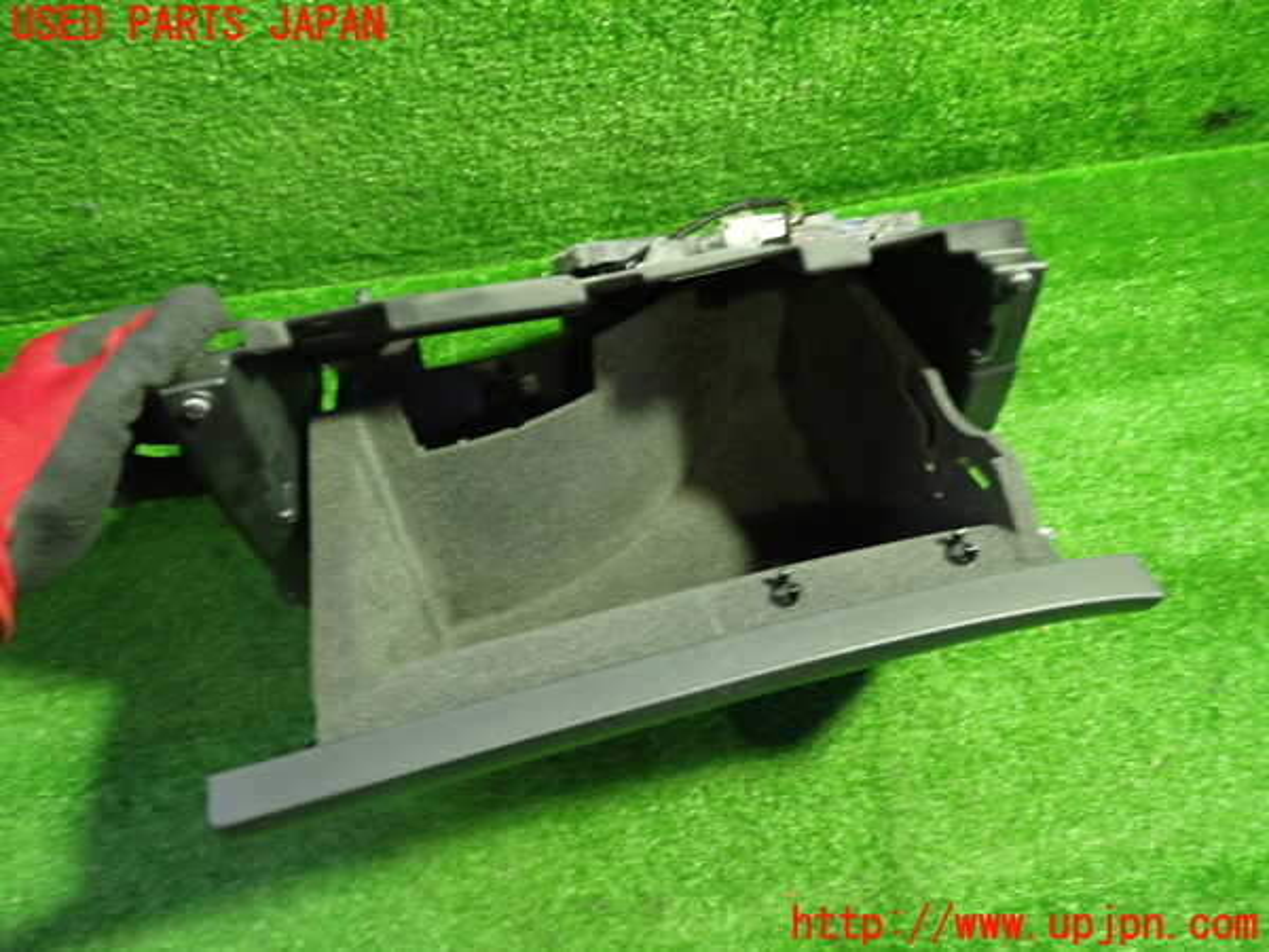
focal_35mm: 30
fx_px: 1100
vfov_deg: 46.8
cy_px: 476
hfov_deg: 60.0
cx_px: 634
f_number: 2.3
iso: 640
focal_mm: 5.4
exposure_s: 1/30
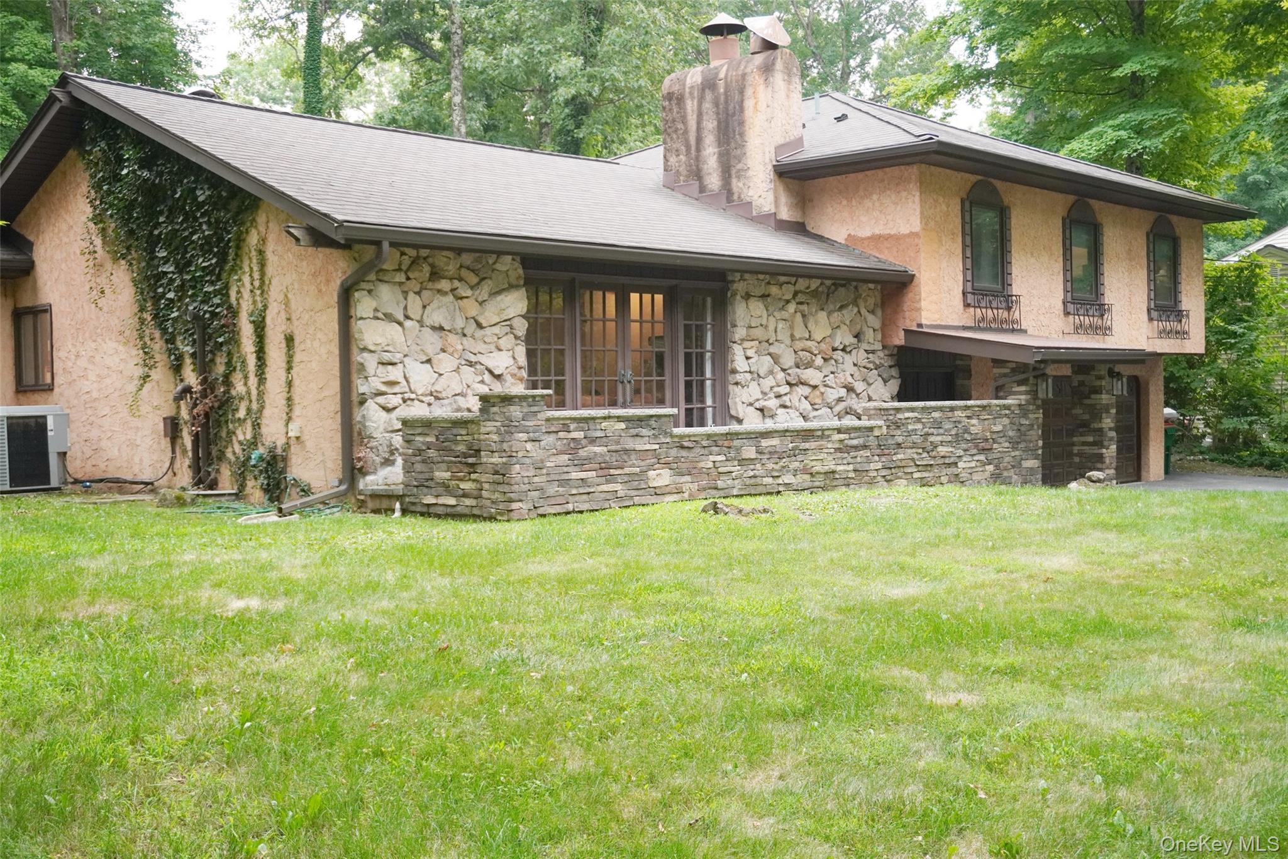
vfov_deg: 33.0
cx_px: 644
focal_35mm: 40
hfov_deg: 47.9
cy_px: 430
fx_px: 1449
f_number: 4.5
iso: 1250
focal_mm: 27
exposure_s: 1/160
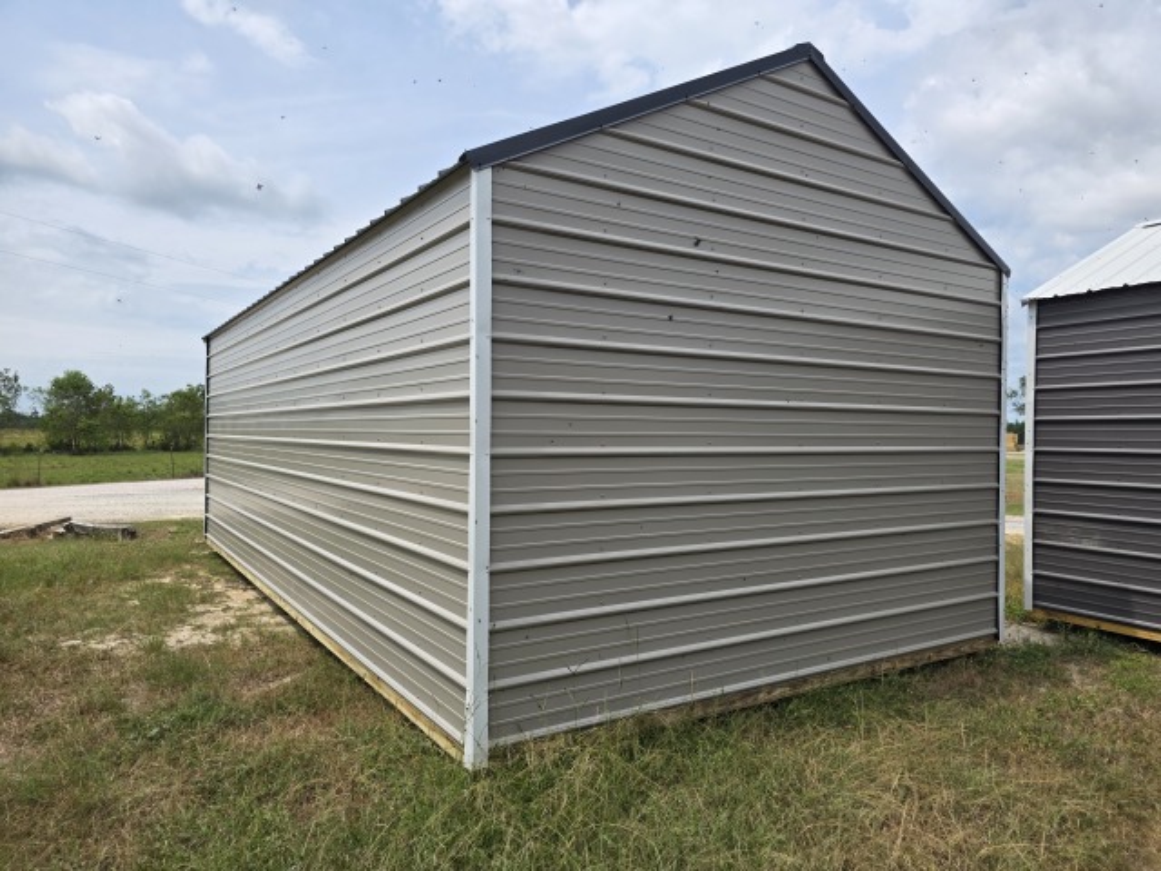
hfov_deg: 73.9
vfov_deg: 58.9
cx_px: 580
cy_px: 436
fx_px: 771
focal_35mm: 23
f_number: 1.7
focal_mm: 6.3
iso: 80
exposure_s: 1/6355
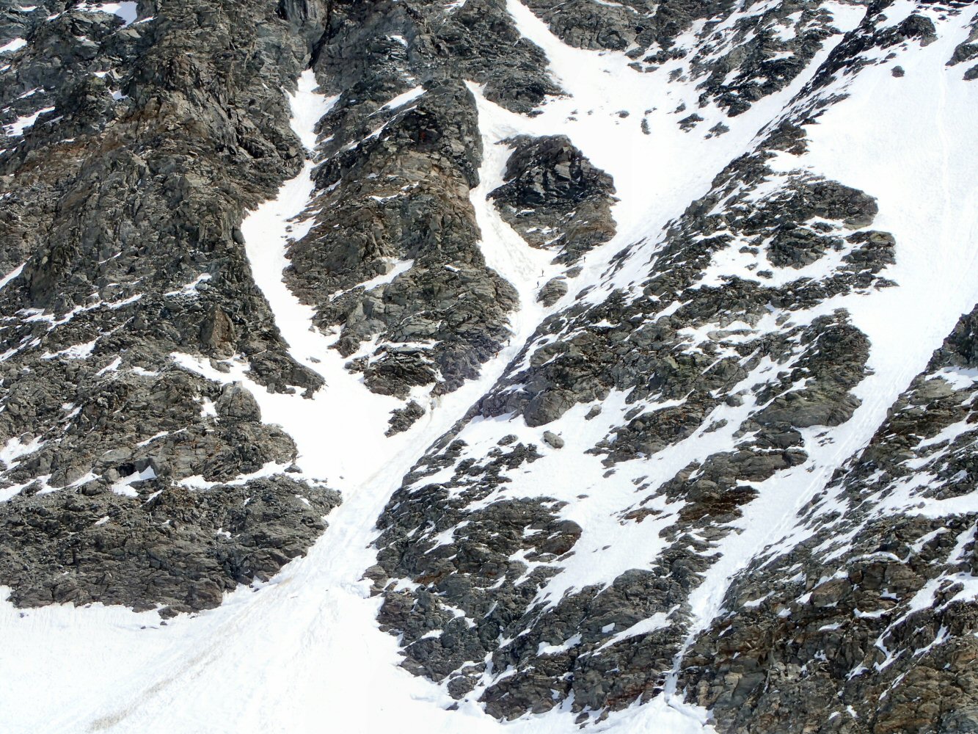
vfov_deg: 14.8
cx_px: 489
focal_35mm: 100
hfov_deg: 19.6
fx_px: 2826
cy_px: 367
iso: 100
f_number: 6.3
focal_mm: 18
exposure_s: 1/400
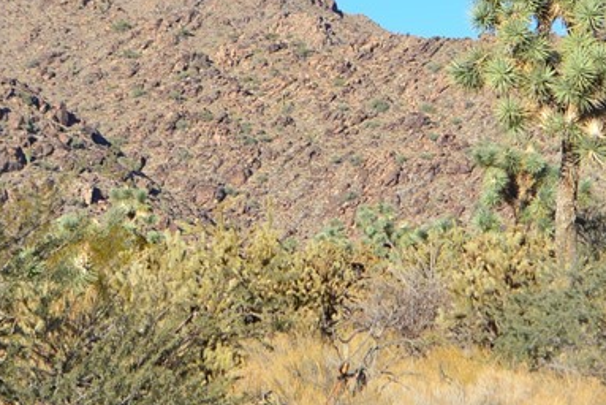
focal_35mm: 233
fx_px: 3932
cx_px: 487
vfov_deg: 5.9
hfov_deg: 8.8
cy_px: 133
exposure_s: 1/320
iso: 200
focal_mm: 55
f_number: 10
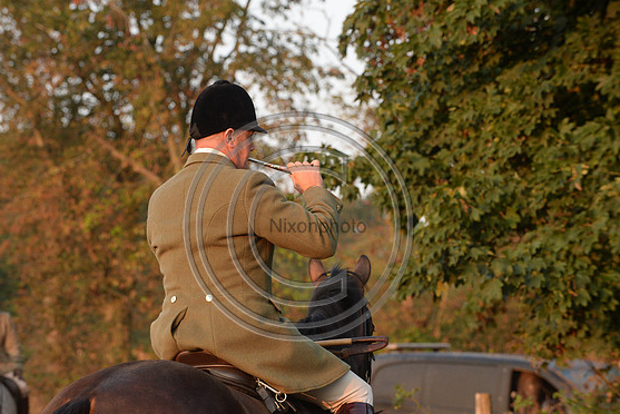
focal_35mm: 156
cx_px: 298
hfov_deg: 13.2
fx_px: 2688
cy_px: 210
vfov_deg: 8.8
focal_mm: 150
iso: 2500
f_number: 6.3
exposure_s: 1/500
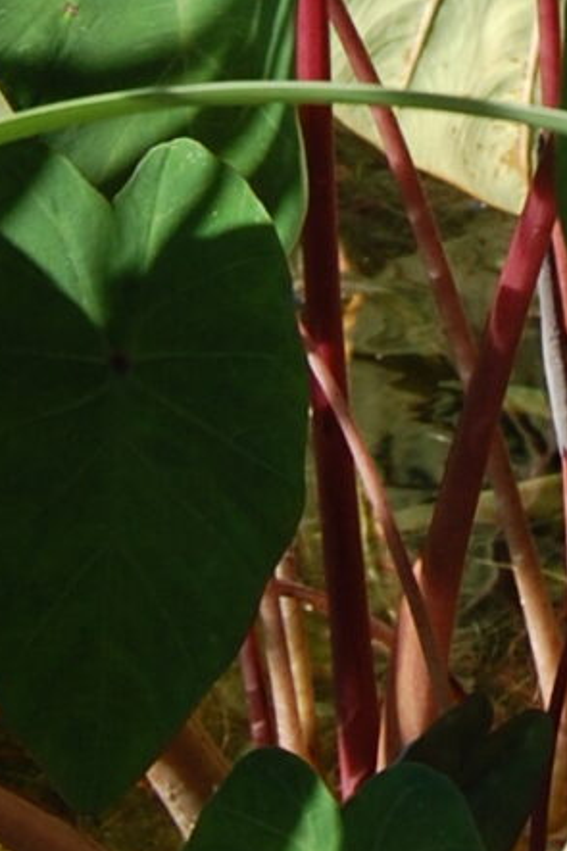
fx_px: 6147
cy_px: -357
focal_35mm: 260
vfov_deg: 7.8
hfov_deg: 5.2
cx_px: 915
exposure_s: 1/250
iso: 200
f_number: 8
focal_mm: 30
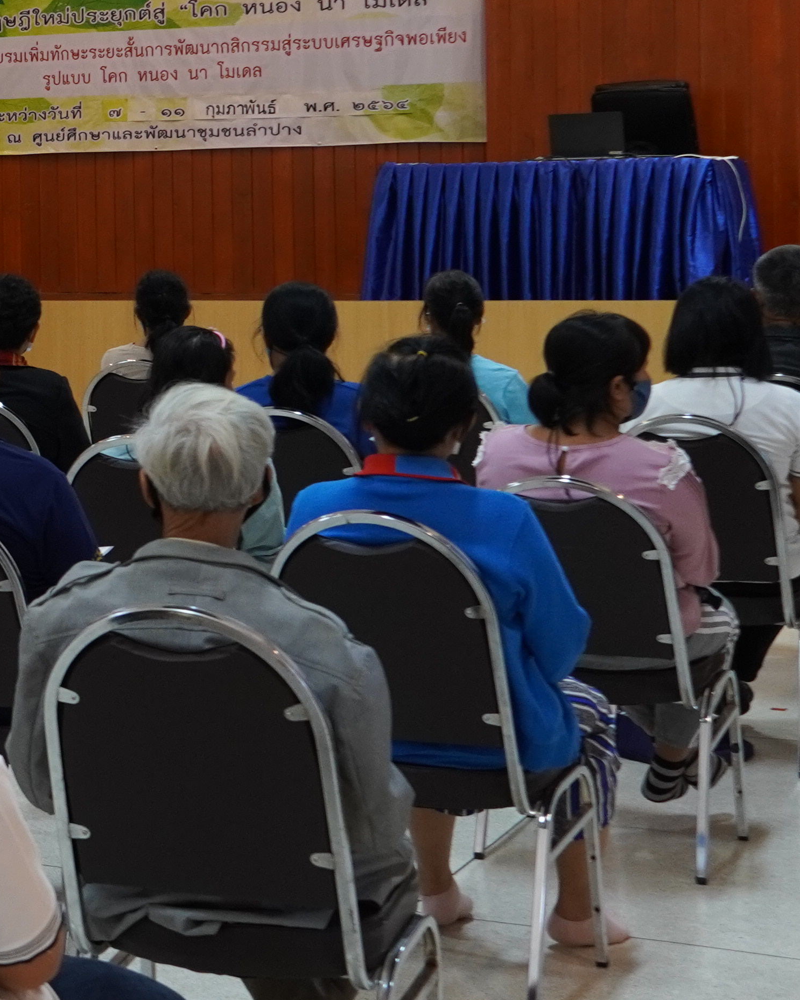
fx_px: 2826
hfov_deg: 14.2
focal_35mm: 96
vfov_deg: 19.9
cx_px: -638
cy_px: 264
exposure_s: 1/20
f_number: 4.5
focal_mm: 21
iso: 800
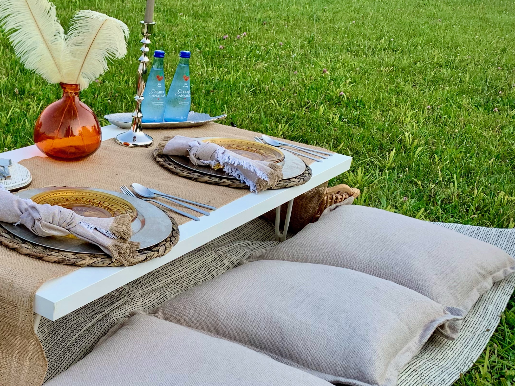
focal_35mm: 49
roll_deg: -1.3
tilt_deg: -24.0
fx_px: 729
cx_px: 57
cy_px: 253
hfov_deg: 36.6
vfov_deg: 29.5
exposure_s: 1/471
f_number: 1.8
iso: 25
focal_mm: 4.25
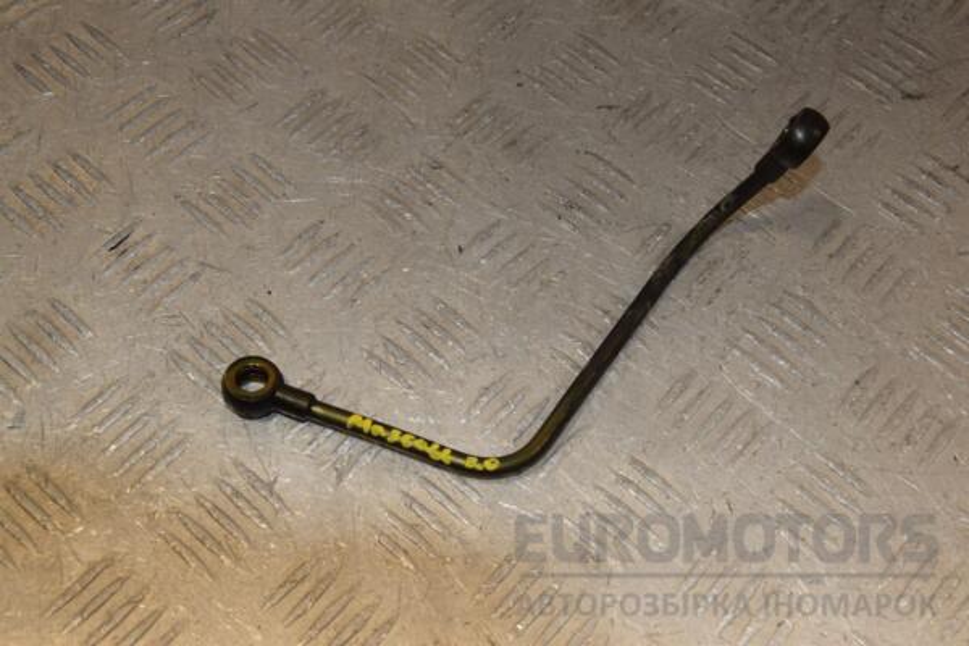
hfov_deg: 38.9
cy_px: 323
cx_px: 484
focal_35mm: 51
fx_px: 1373
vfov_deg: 26.5
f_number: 10
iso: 800
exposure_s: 1/200
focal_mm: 34
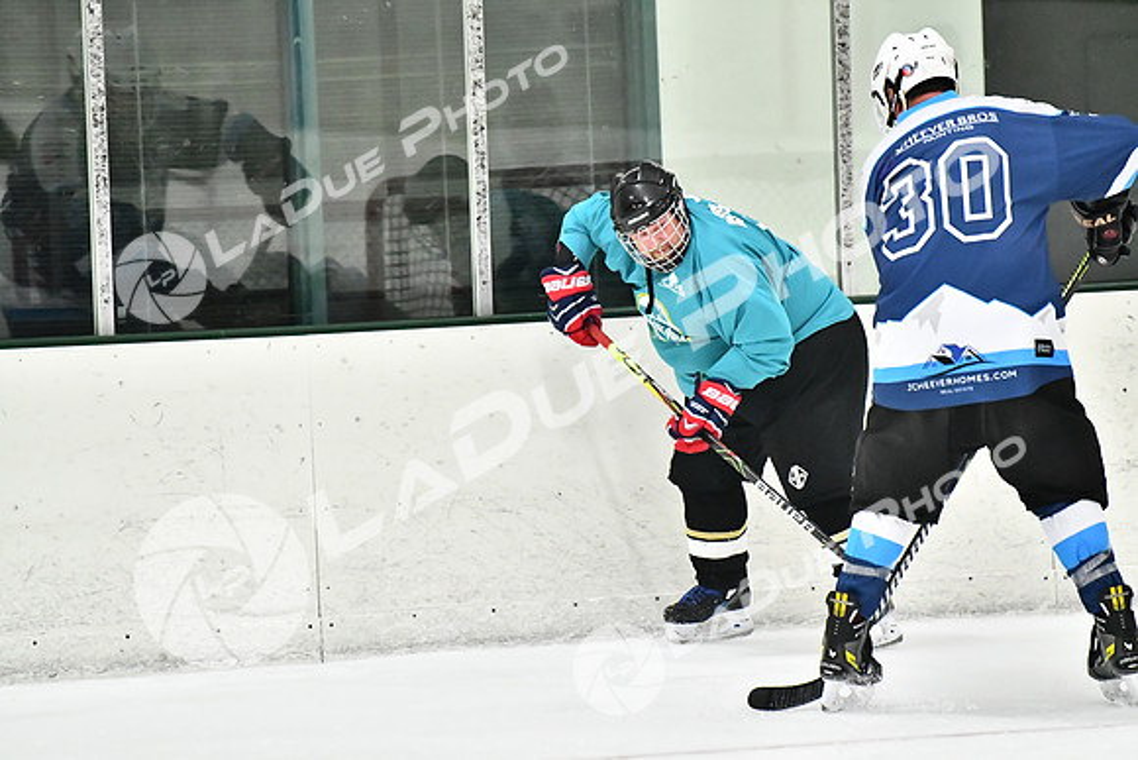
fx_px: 9485
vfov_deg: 4.6
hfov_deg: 6.9
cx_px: 569
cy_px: 380
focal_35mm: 300
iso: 6400
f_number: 2.8
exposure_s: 1/1250
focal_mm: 200
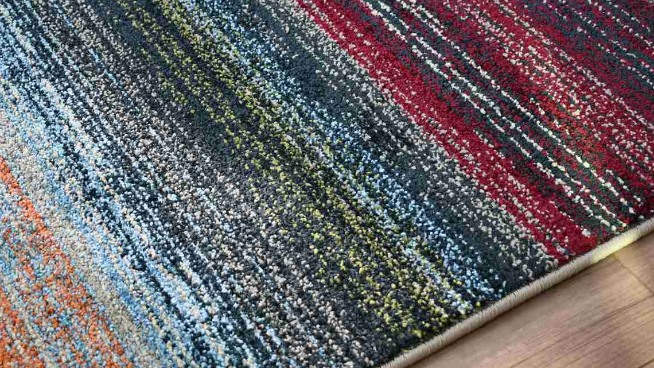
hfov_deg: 33.8
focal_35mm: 62
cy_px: 192
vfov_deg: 19.4
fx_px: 1075
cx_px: 316
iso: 900
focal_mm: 30
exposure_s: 1/125
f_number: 4
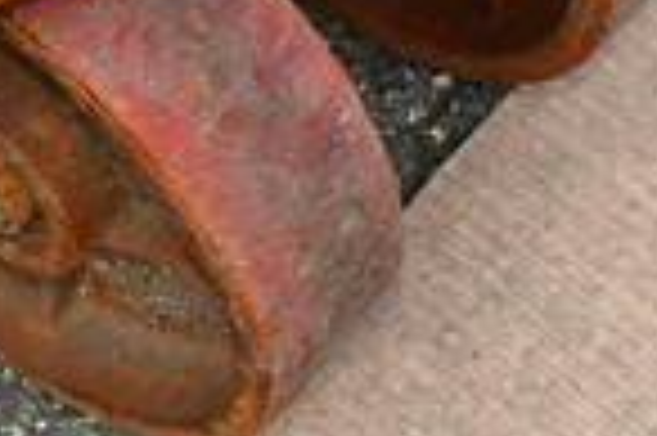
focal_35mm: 227
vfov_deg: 5.9
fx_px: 4138
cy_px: -344
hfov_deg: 9.1
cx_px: 266
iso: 360
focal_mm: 38
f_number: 11
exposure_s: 1/60
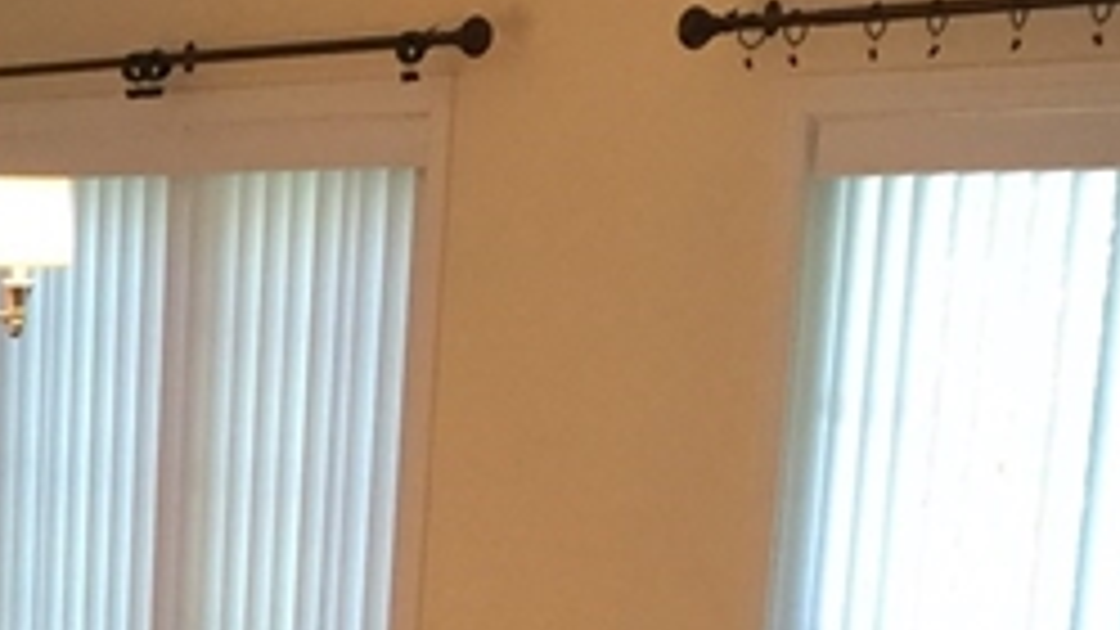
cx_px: -535
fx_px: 3860
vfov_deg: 8.7
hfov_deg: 15.3
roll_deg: -0.4
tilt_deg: -15.7
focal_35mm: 130
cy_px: 1359
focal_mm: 4.15
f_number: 2.2
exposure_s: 1/15
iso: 64
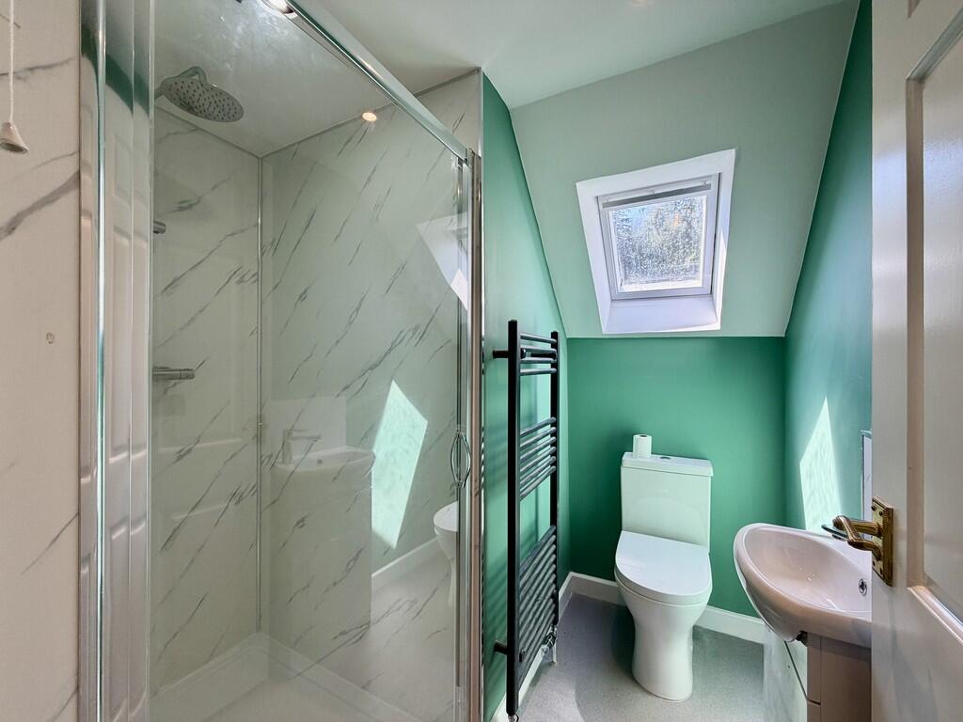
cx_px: 482
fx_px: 389
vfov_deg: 85.7
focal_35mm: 14
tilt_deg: -0.1
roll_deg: +0.0
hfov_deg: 102.1
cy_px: 361
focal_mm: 2.22
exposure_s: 1/100
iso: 50
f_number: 2.2
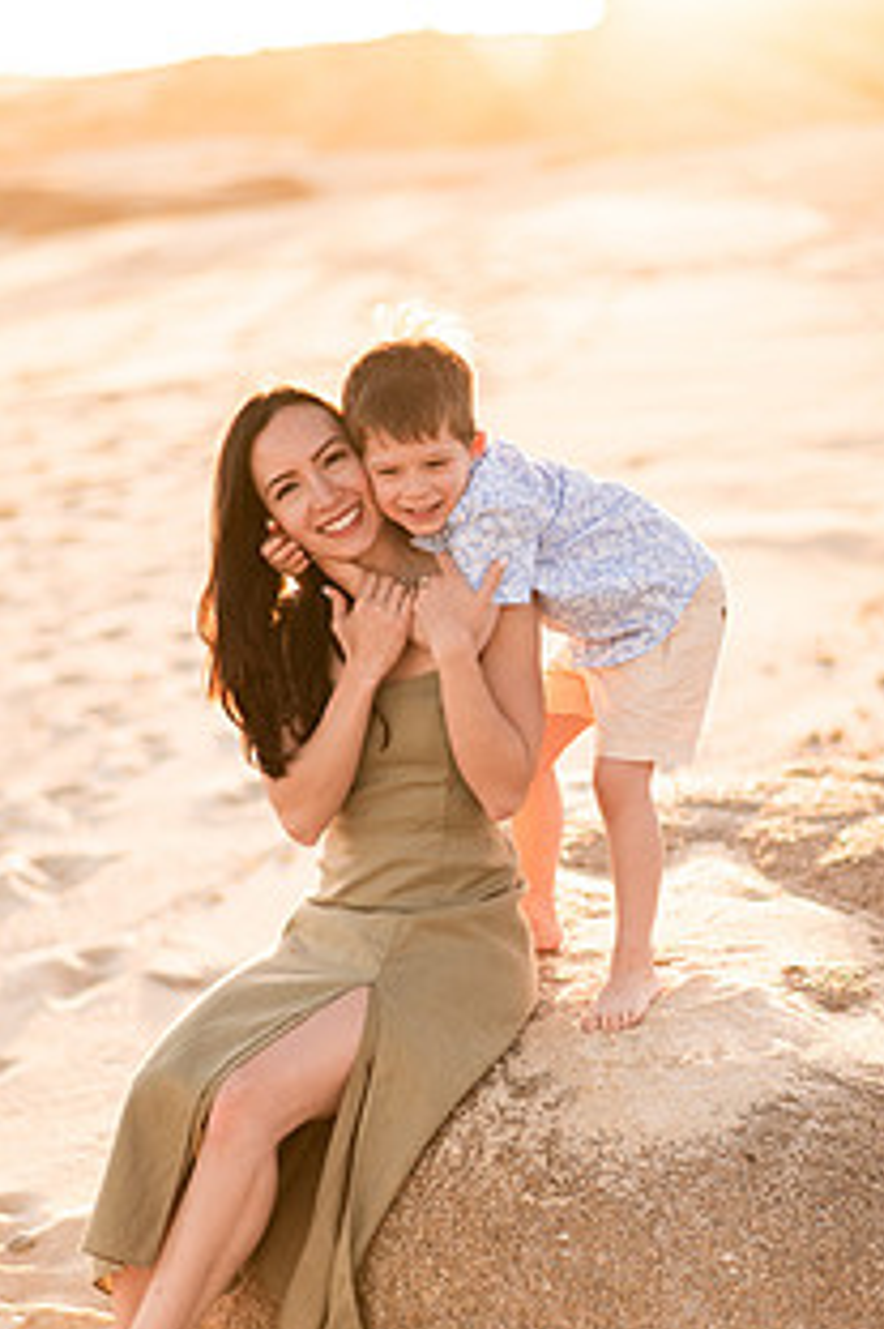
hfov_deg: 16.2
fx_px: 3097
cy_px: 786
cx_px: 465
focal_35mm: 84
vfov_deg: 24.2
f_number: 1.6
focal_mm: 58
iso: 100
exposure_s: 1/3200
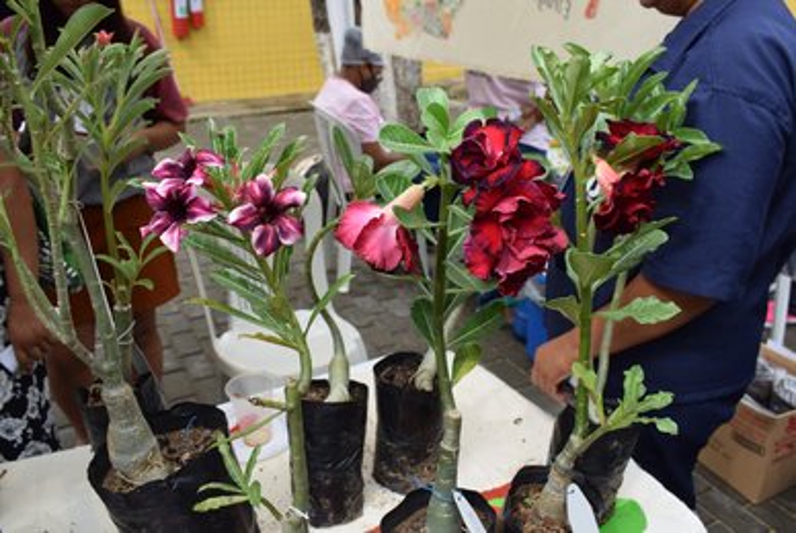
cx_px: 398
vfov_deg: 41.8
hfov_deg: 59.4
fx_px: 698
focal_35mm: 32
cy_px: 266
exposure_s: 1/250
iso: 400
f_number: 8
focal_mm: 21
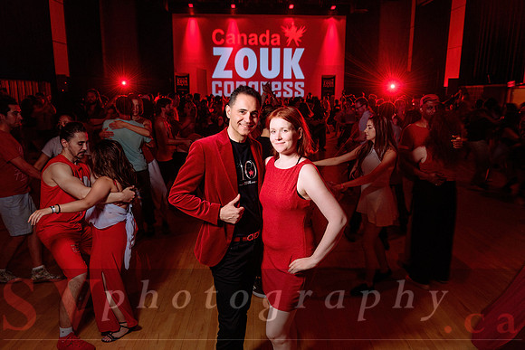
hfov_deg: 65.3
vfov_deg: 46.3
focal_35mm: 28
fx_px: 410
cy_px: 172
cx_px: 270
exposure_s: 1/40
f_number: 3.5
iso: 1000
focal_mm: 27
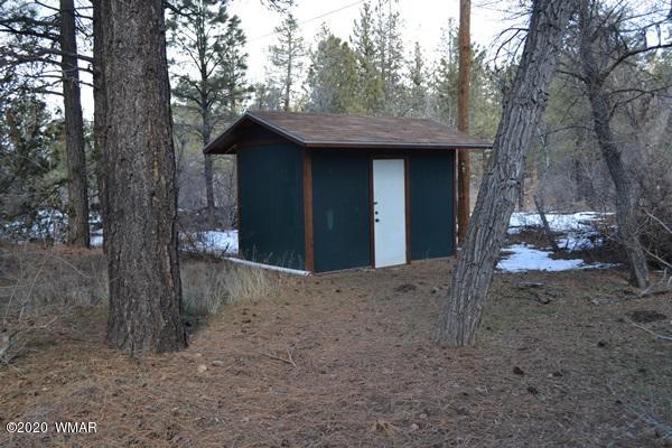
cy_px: 224
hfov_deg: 57.2
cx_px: 336
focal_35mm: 33
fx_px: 616
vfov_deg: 40.0
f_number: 5.6
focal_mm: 22
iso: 160
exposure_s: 1/125
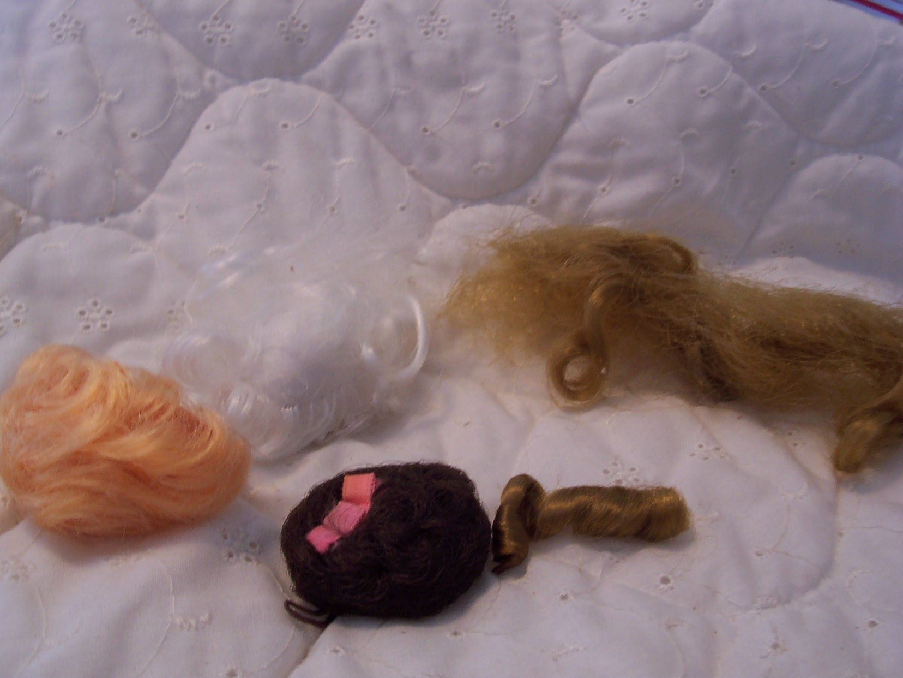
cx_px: 452
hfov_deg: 50.1
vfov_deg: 38.7
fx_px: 965
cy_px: 339
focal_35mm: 37
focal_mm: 5.6
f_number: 2.8
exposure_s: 1/30
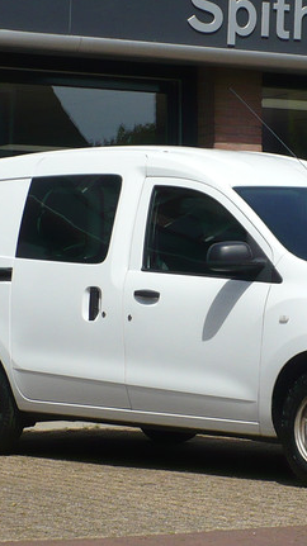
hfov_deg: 8.4
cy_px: 244
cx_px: 277
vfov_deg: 14.9
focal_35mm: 144
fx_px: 2087
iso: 100
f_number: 9
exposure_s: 1/200
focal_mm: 9.9
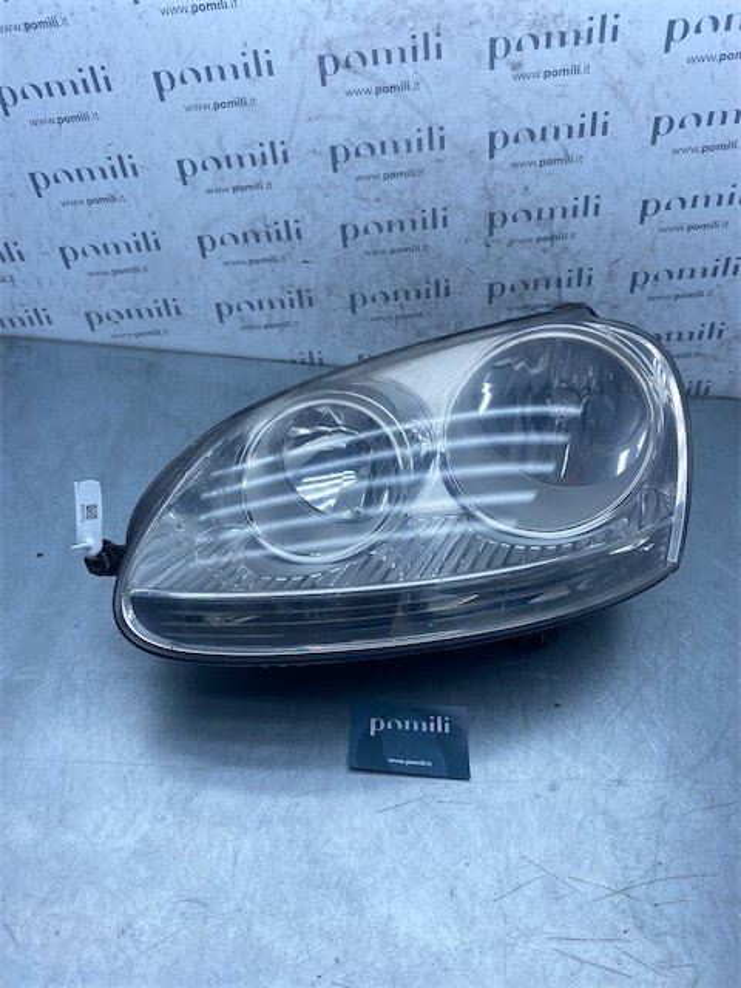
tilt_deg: -43.1
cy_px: 494
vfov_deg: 67.3
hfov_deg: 53.1
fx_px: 742
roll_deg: -7.4
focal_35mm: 26
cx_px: 370
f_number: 1.8
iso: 32
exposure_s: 1/1082
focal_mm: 4.25
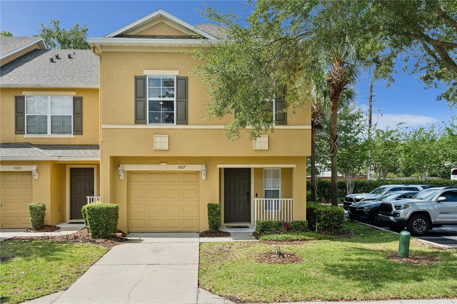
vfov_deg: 40.0
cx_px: 228
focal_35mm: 33
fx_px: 419
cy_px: 152
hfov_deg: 57.2
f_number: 8
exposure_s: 1/640
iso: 400
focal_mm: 22
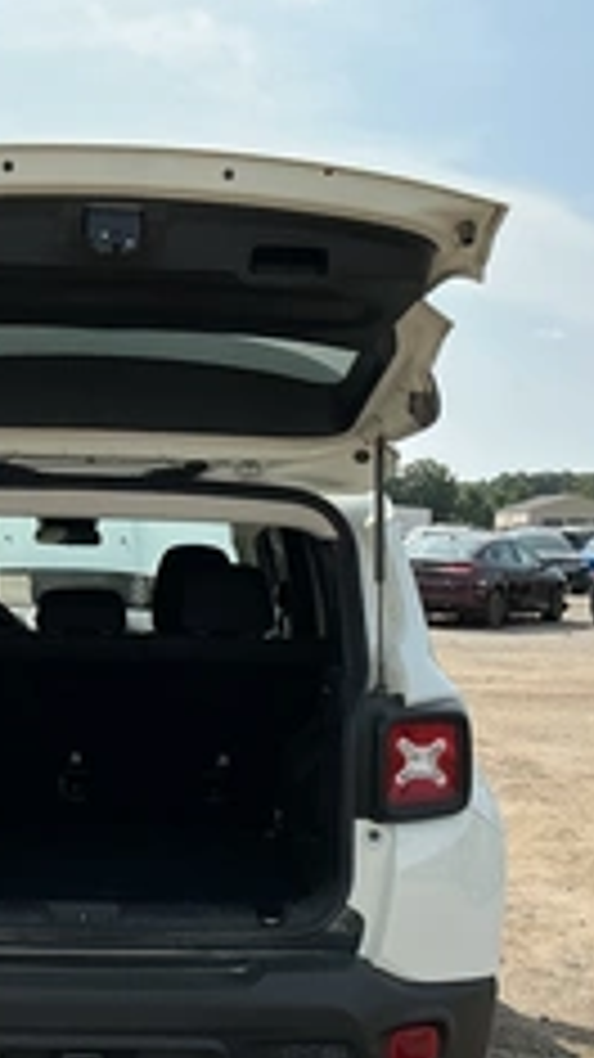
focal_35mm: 52
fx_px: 1458
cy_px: 671
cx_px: 112
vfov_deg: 39.6
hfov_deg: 22.7
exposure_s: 1/2141
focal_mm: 3
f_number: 1.8
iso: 25
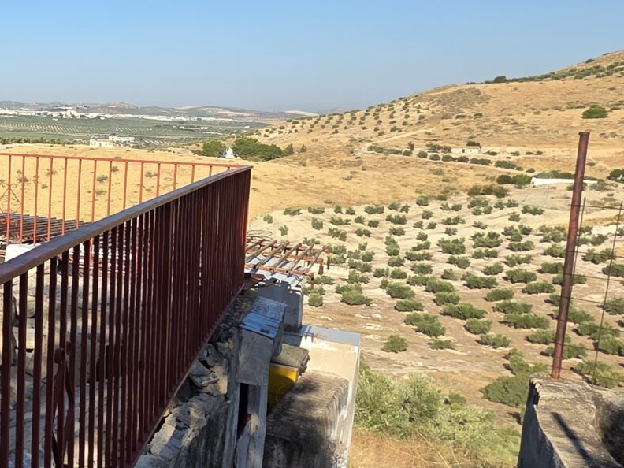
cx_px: -276
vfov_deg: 34.2
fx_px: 757
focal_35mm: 42
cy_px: 183
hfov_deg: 29.9
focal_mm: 2.2
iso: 40
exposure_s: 1/1610
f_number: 1.9
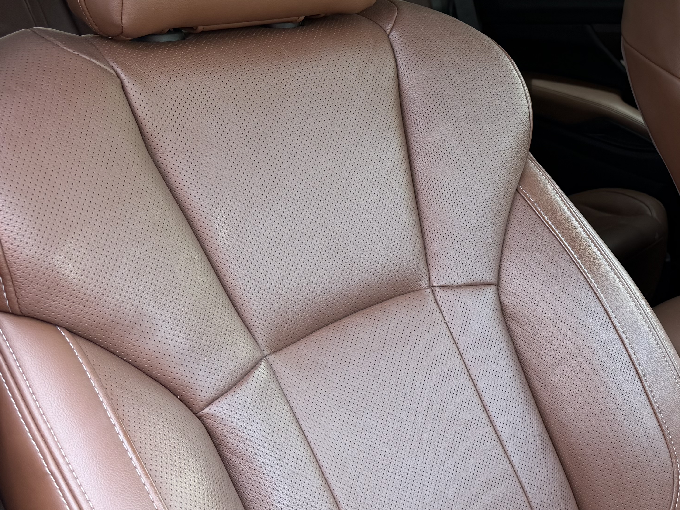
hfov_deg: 37.5
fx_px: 923
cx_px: 627
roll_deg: +3.5
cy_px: 180
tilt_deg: -13.8
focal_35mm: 47
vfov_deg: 30.7
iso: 80
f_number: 1.78
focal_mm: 6.76
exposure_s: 1/177
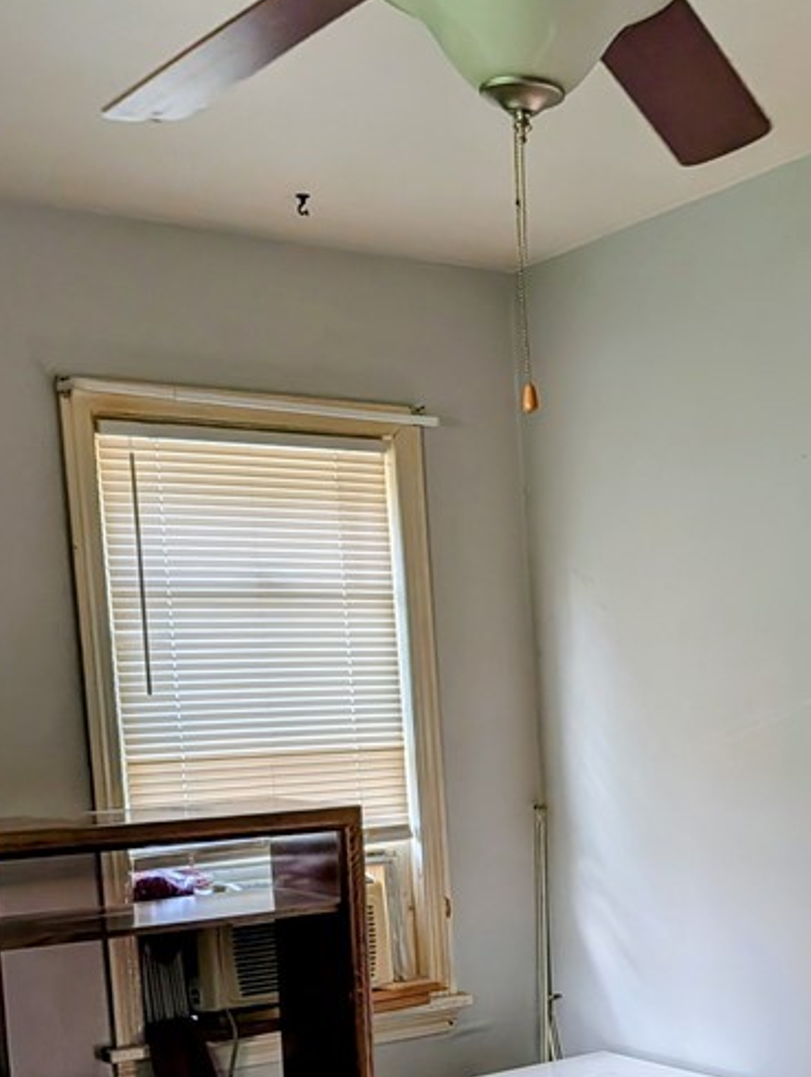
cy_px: 882
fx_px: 1558
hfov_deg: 28.4
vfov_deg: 36.6
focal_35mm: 50
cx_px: 674
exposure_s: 1/1577
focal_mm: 6.9
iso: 73
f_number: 1.68
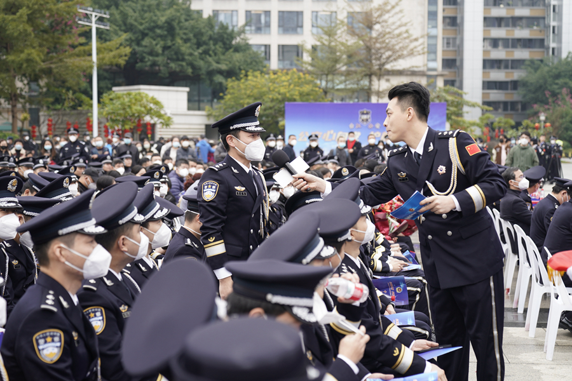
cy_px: 190
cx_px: 286
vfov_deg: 26.0
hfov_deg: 38.2
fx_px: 826
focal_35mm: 52
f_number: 2.8
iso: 200
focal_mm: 52
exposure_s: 1/250
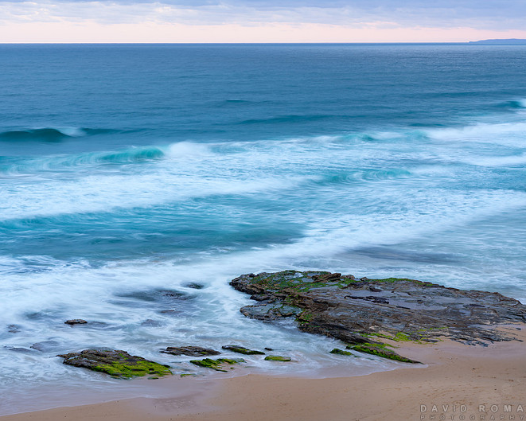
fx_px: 1246
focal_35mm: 80
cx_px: 203
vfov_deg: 19.2
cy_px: 215
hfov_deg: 23.8
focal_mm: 68
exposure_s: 1.6
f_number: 18
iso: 50
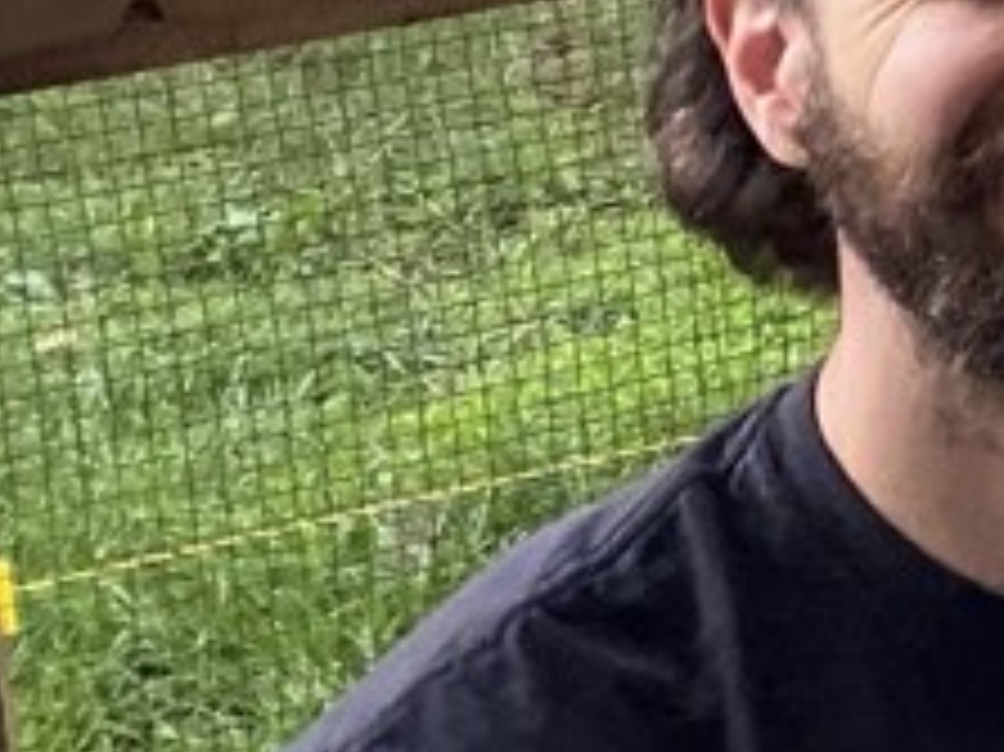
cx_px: 2445
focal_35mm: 140
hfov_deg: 11.5
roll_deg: +1.5
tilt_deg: -12.1
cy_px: -459
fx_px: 4058
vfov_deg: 10.2
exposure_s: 1/30
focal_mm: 4.25
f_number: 1.8
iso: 640
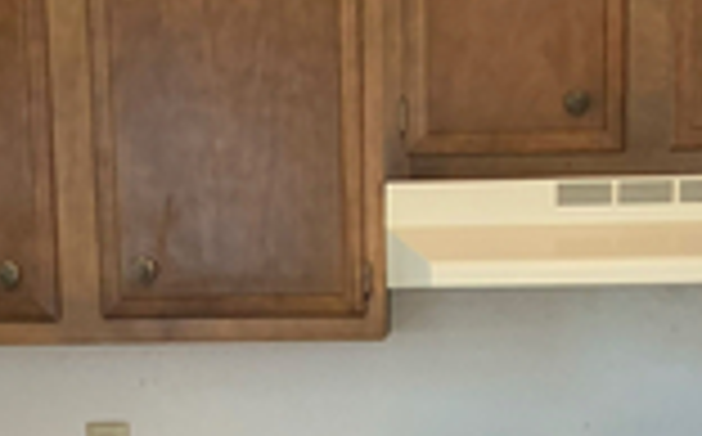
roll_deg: +1.2
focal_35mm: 118
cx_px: 376
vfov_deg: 10.5
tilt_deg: -8.9
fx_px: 2254
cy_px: 760
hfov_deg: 17.7
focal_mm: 4.25
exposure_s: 1/60
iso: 250
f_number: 1.8
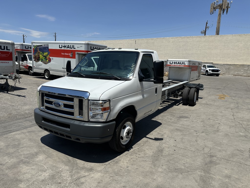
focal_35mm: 24
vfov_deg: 56.8
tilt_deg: -9.9
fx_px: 173
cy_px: 94
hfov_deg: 71.6
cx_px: 125
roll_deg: -1.3
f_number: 1.78
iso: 80
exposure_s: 1/6623
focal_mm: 6.86
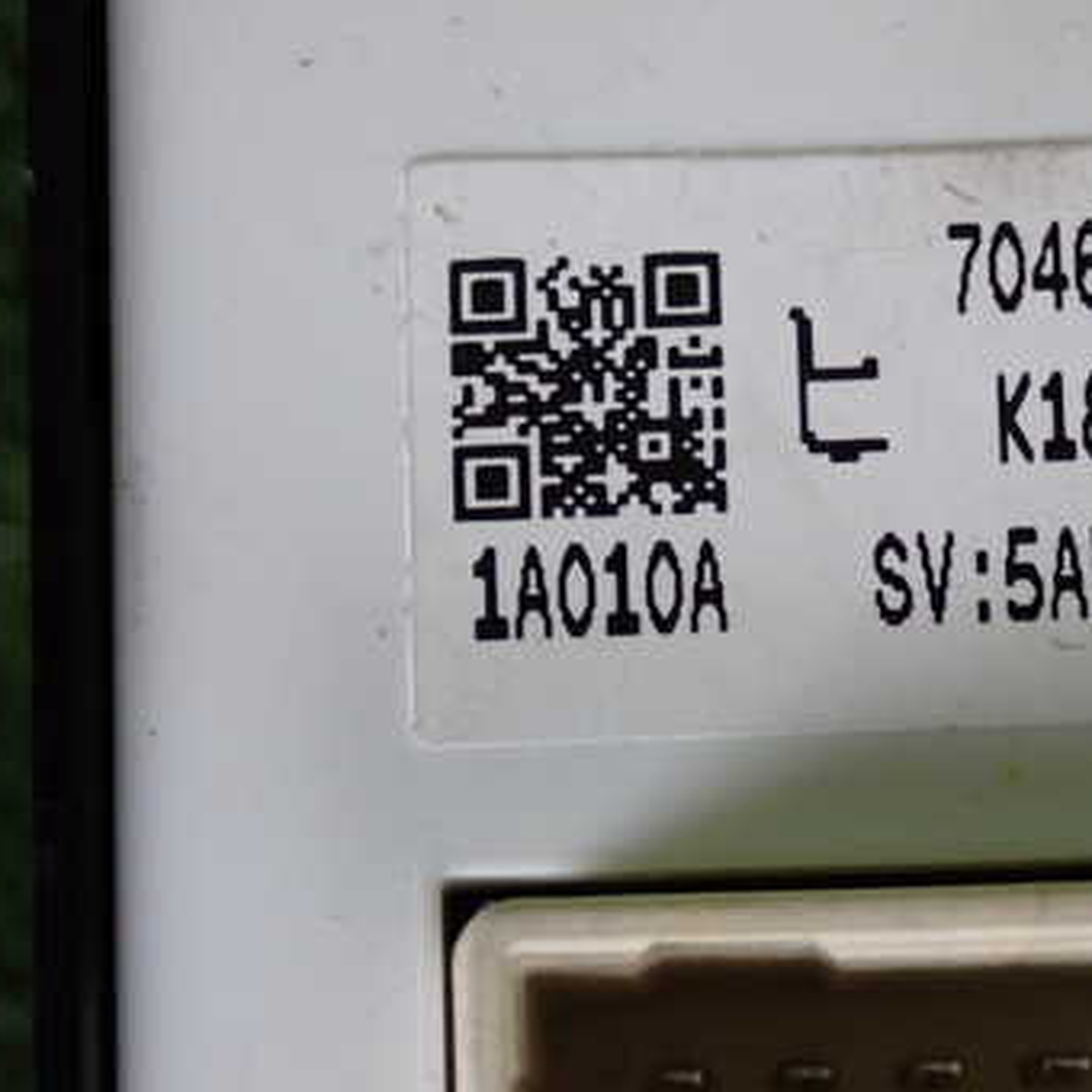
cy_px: 482
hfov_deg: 14.4
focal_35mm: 120
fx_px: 4283
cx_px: 919
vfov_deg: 14.5
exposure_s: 1/80
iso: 320
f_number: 4.1
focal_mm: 13.65
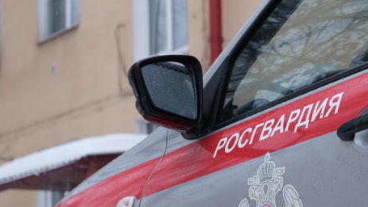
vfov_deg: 9.6
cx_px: 209
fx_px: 1230
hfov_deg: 17.0
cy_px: 57
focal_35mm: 126
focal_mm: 48.4
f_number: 5
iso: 160
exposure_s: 1/110
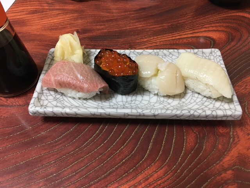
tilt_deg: -49.7
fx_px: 209
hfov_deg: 61.7
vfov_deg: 48.2
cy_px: 94
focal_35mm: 29
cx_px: 125
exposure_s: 1/33
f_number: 2.2
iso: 160
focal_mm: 4.15
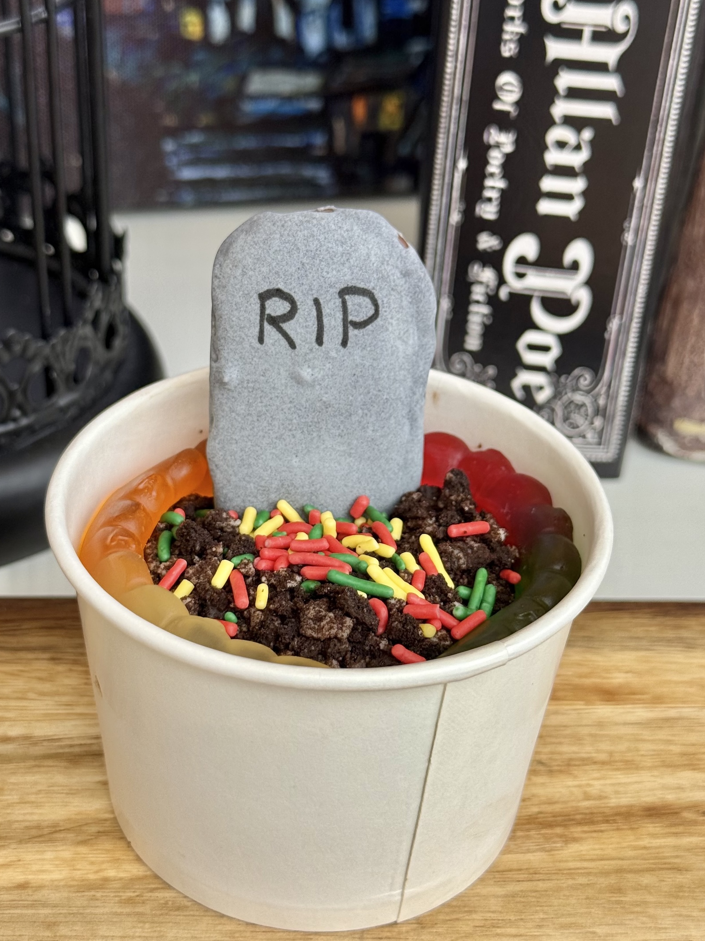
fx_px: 1575
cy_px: 457
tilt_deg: -32.9
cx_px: 323
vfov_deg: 33.2
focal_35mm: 58
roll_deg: -3.6
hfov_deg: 25.2
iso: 80
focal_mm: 6.76
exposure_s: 1/1330
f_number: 1.78
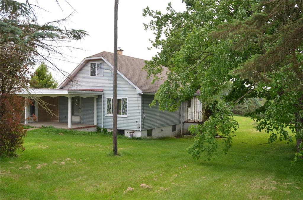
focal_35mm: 38
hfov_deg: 51.4
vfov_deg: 35.3
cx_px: 152
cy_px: 100
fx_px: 315
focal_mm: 25
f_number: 5
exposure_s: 1/200
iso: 100
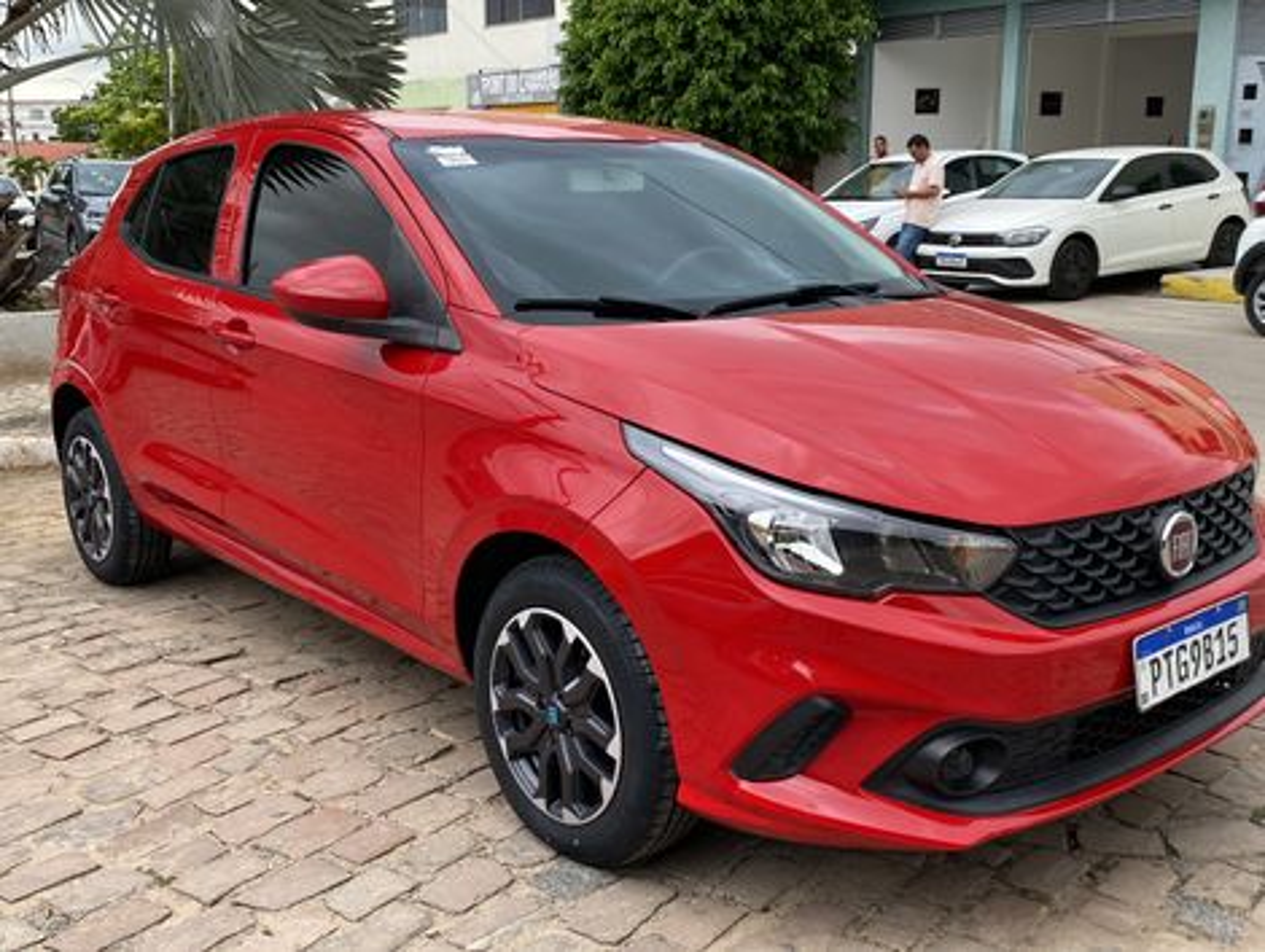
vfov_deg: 46.9
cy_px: 476
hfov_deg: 59.9
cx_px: 632
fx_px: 1098
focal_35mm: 30
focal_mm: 4.25
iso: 50
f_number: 1.8
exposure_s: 1/59
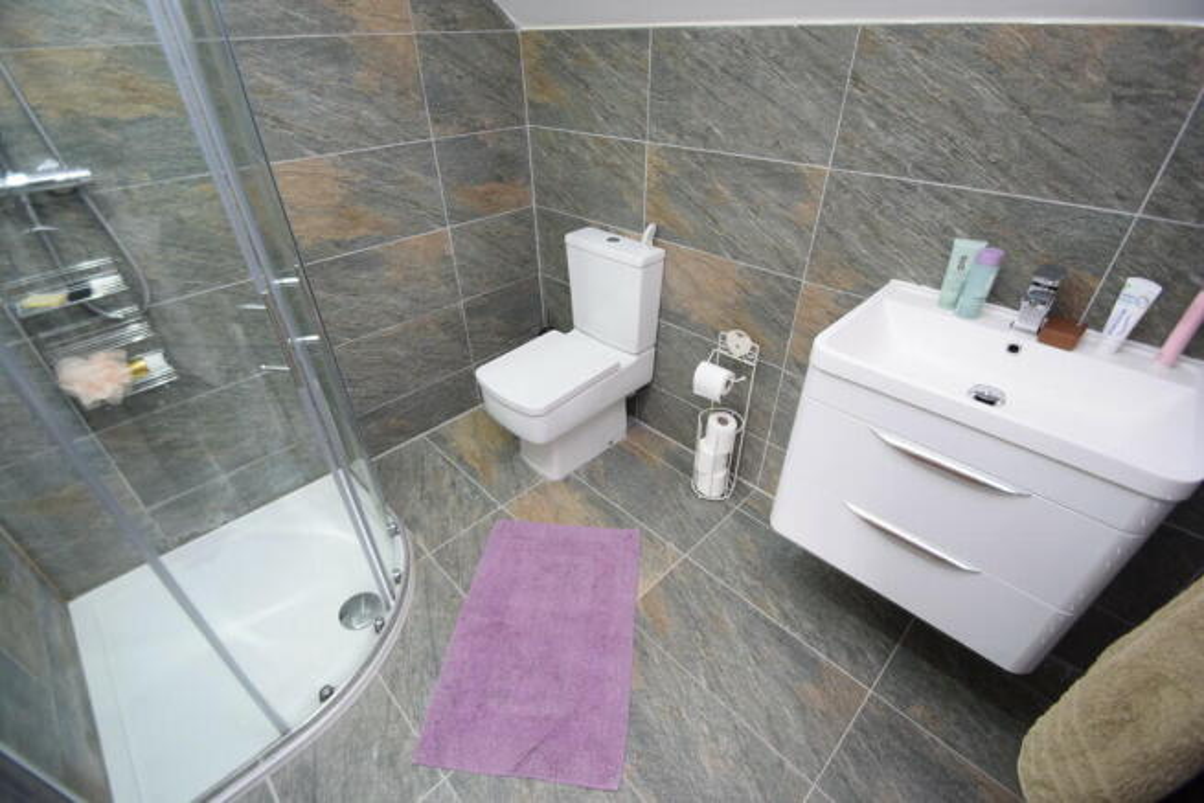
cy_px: 402
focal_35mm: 15
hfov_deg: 100.4
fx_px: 502
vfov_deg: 77.4
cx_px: 602
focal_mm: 10
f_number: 3.5
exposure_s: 1/60
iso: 1000
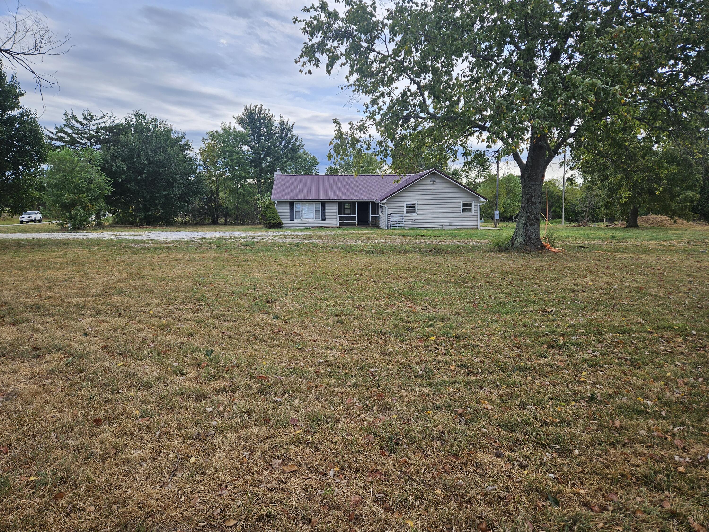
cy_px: 266
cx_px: 354
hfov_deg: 73.9
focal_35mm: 23
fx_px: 471
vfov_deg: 58.9
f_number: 1.8
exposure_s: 1/1517
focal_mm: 5.4
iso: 25
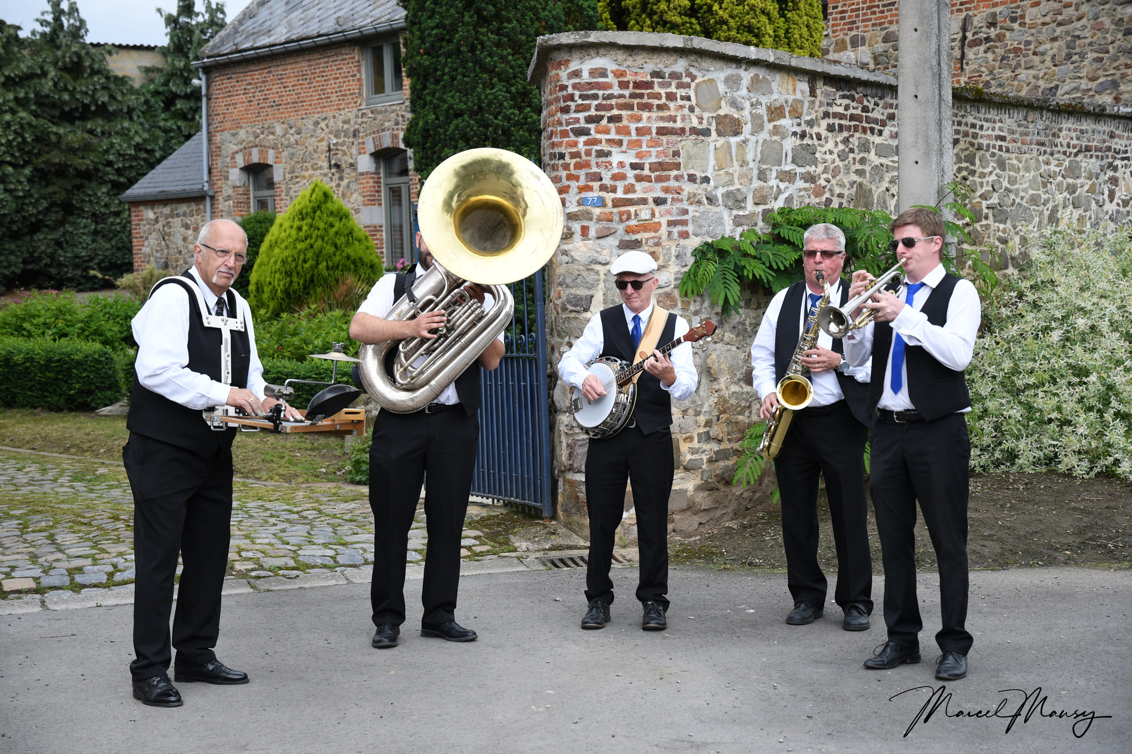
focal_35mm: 60
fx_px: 1886
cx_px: 566
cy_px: 377
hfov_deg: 33.4
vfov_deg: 22.6
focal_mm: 40
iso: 250
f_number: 3.5
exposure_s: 1/1250
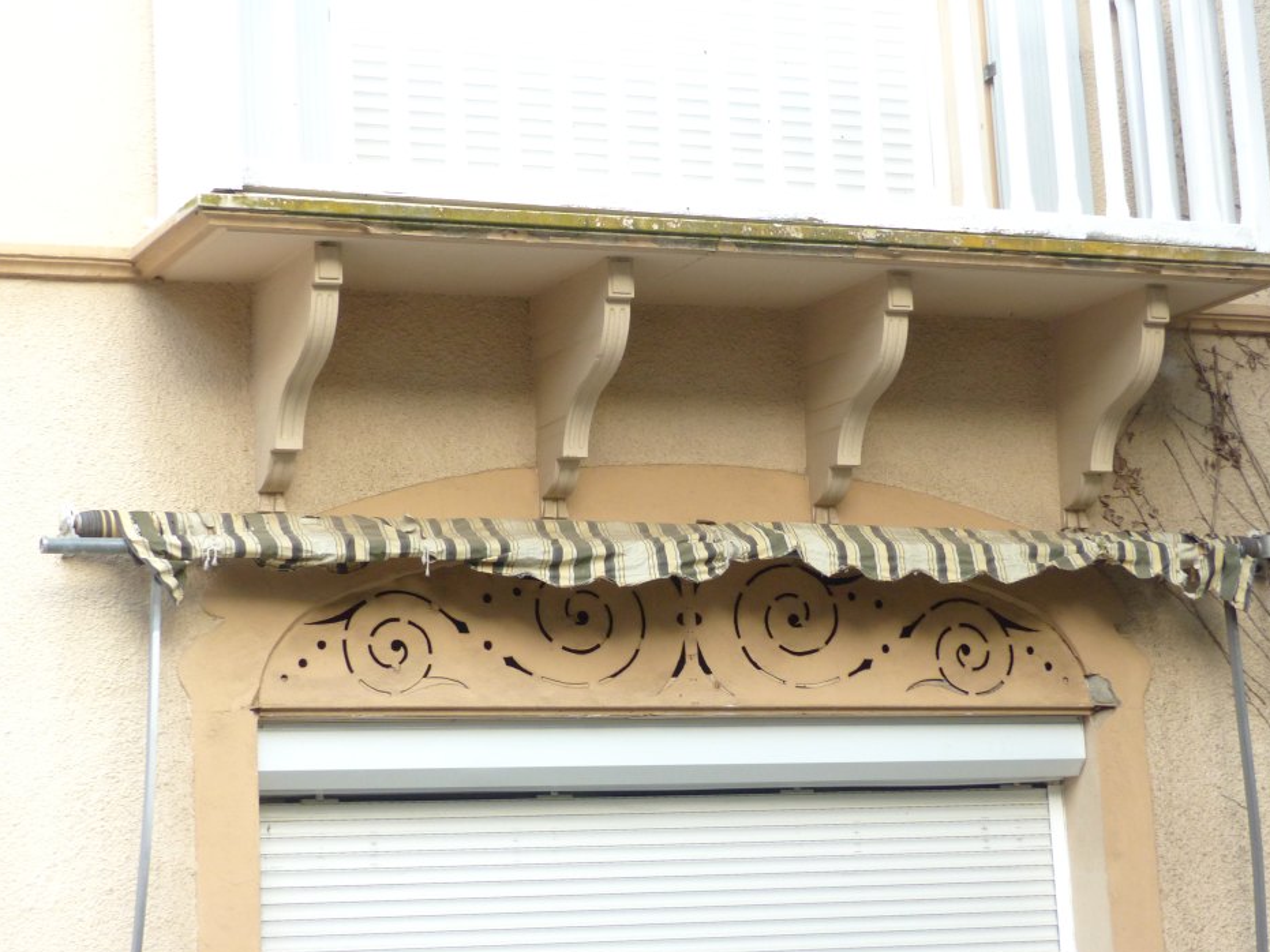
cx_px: 621
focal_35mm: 88
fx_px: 3228
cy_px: 447
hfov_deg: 22.3
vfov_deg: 16.8
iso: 200
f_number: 2.8
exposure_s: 1/125
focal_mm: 13.5
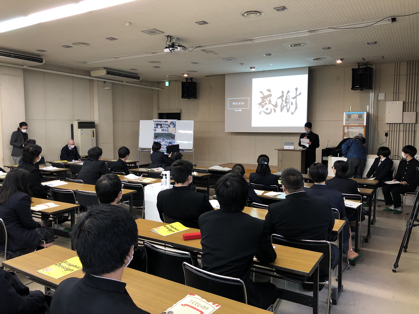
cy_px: 157
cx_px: 210
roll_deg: +0.0
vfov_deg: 49.7
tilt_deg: -4.7
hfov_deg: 63.4
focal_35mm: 28
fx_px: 339
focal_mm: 3.99
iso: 40
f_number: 1.8
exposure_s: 1/17
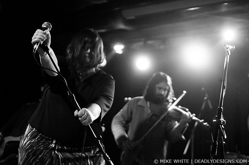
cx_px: 124
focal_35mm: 45
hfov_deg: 43.7
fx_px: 311
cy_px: 82
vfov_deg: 29.8
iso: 1000
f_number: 1.6
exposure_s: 1/160
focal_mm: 30
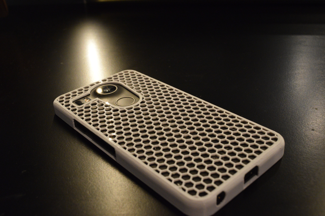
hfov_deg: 49.6
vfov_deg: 34.2
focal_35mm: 39
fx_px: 352
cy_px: 108
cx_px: 162
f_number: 9
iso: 3200
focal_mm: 26
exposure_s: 1/40
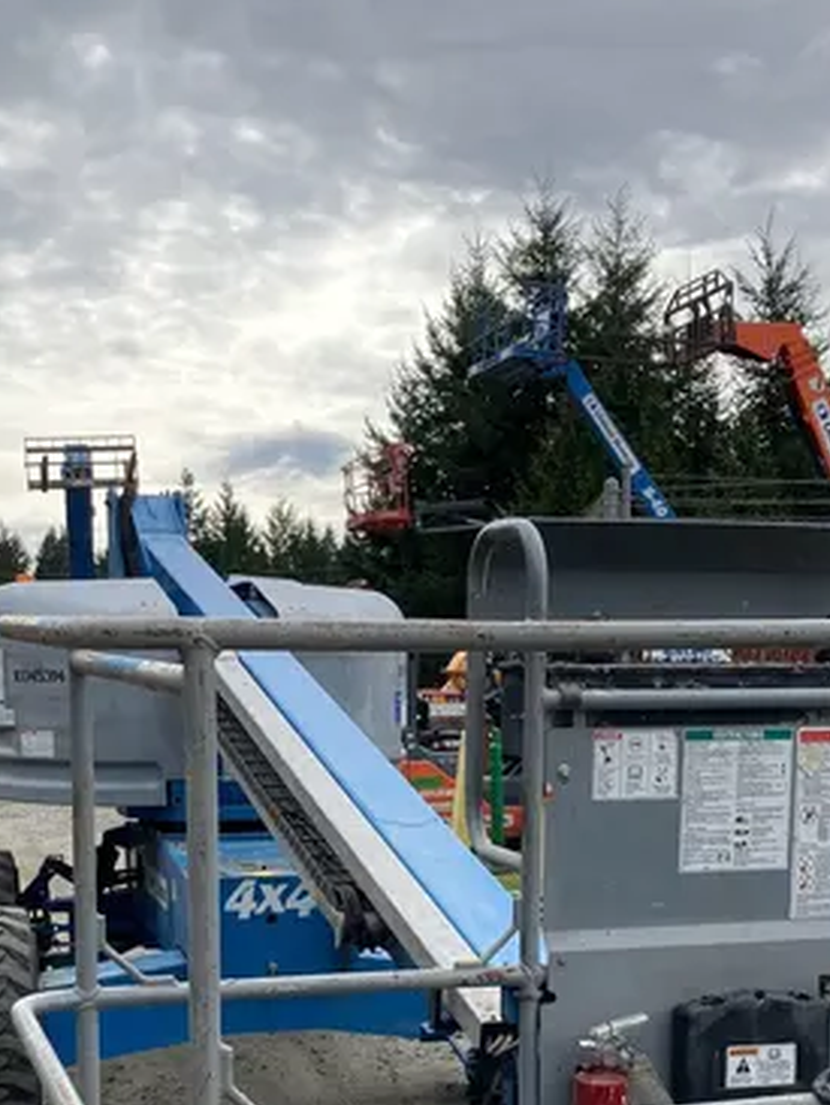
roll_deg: +0.1
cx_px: 407
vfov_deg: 33.0
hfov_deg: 26.1
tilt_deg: -4.2
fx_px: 1788
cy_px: 934
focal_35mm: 56
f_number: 1.8
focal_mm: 3.99
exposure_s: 1/1567
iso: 32
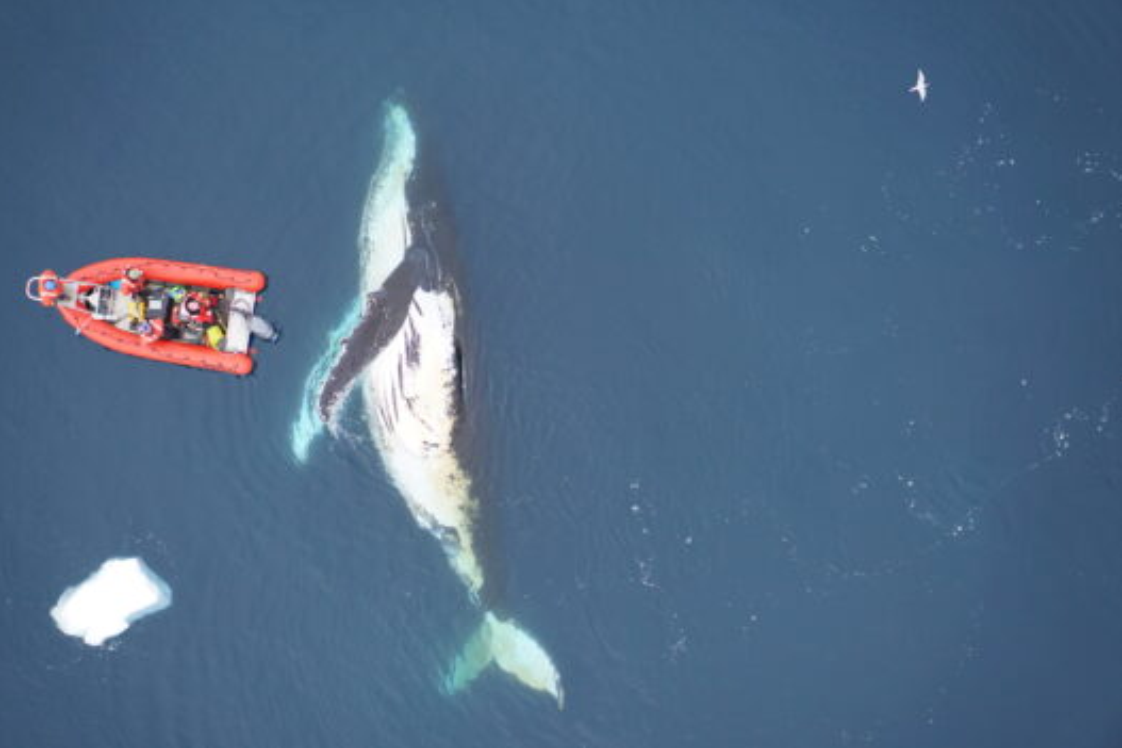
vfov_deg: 17.3
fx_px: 2461
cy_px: 356
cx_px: 535
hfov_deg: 25.7
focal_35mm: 79
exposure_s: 1/1250
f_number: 2
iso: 400
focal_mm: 50
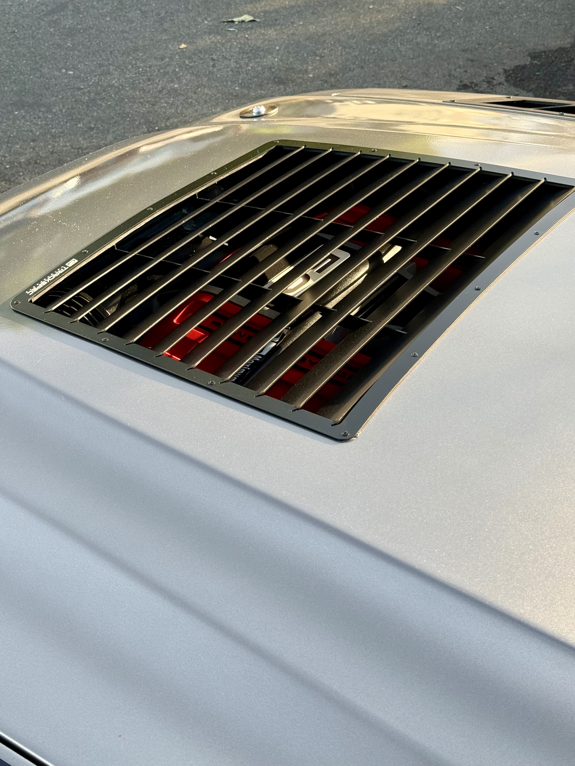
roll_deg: -3.3
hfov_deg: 30.3
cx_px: 288
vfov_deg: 39.7
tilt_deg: -38.9
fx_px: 1063
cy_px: 383
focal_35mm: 48
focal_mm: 6.76
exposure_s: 1/242
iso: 100
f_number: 1.78
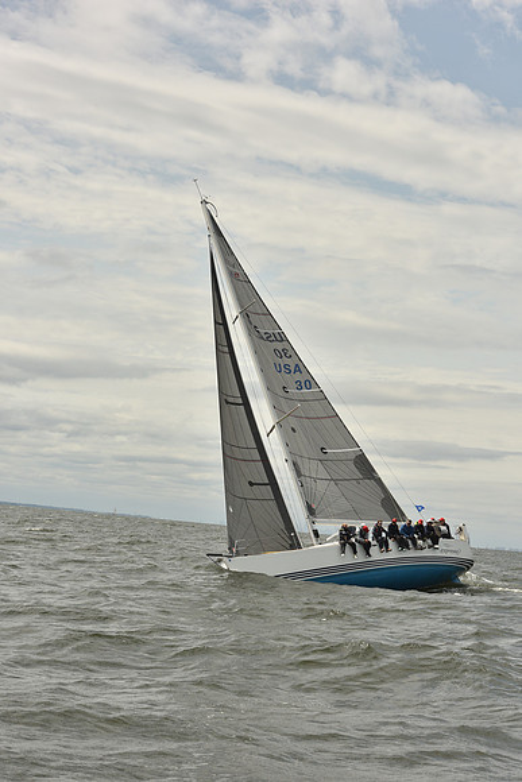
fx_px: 1521
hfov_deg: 19.5
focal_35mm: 70
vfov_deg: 28.8
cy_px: 391
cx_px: 261
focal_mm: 70
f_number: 10
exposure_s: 1/800
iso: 250
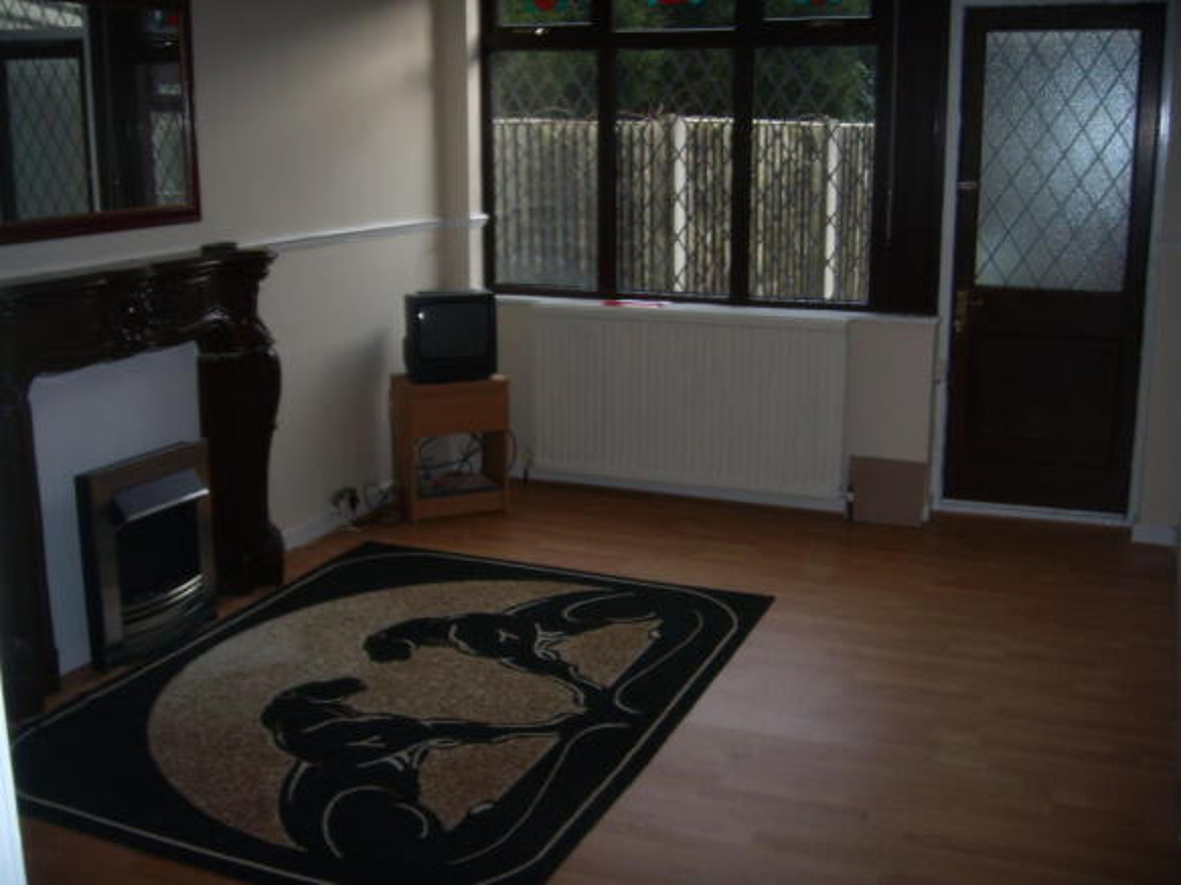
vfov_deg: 37.7
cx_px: 590
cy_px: 442
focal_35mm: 38
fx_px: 1296
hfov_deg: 49.0
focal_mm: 6.4
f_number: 3.5
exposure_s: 1/60.2
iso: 64
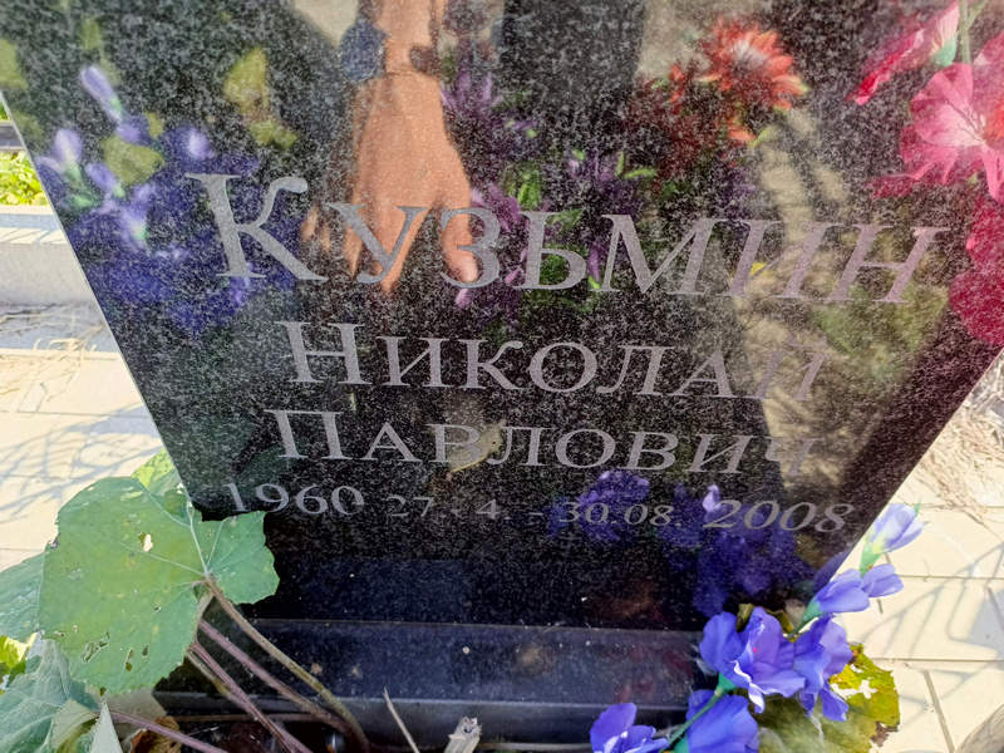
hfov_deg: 69.4
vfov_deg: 54.9
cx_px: 502
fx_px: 725
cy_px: 376
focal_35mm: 25
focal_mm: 4.76
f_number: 1.69
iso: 184
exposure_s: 1/100
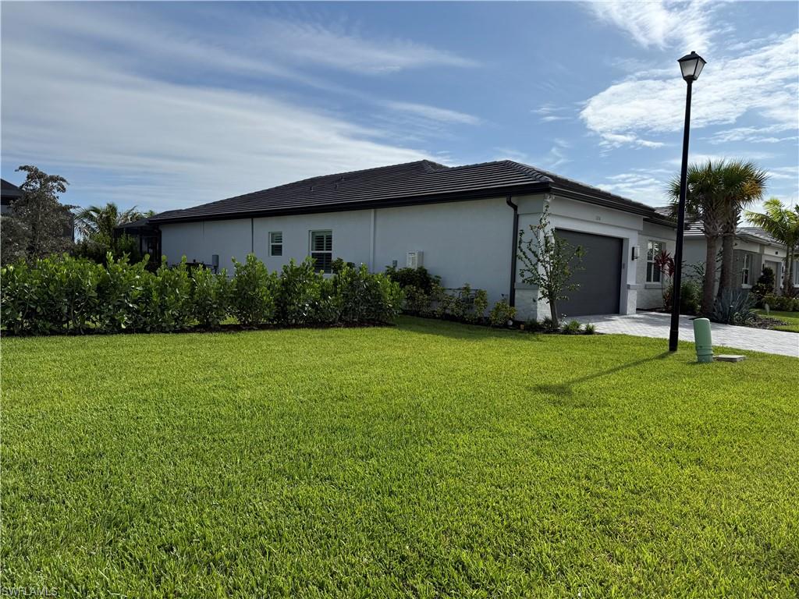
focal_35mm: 24
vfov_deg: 56.8
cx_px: 400
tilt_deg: -2.0
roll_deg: -2.3
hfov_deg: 71.6
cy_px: 300
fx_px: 554
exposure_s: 1/9091
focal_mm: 6.76
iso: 80
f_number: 1.78
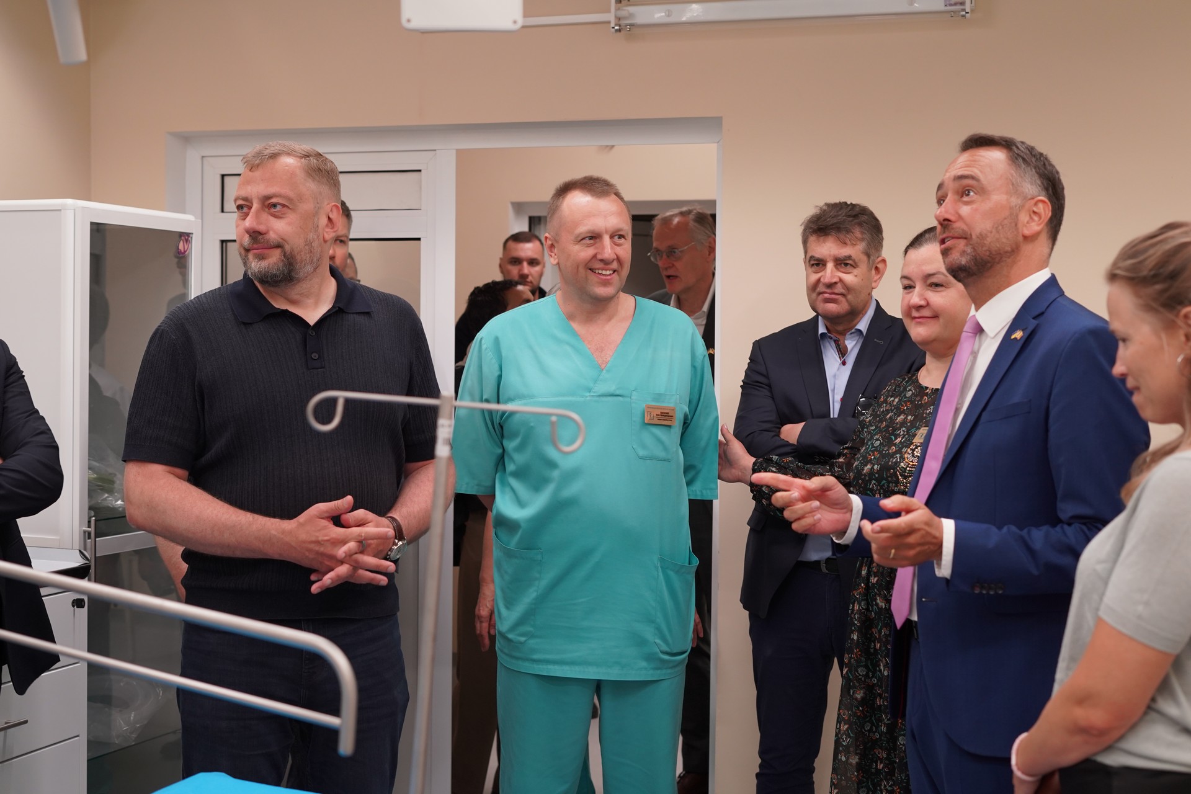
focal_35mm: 50
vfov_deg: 27.0
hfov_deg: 39.6
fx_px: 1654
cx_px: 596
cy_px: 397
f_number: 4
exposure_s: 1/160
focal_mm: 50
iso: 1000
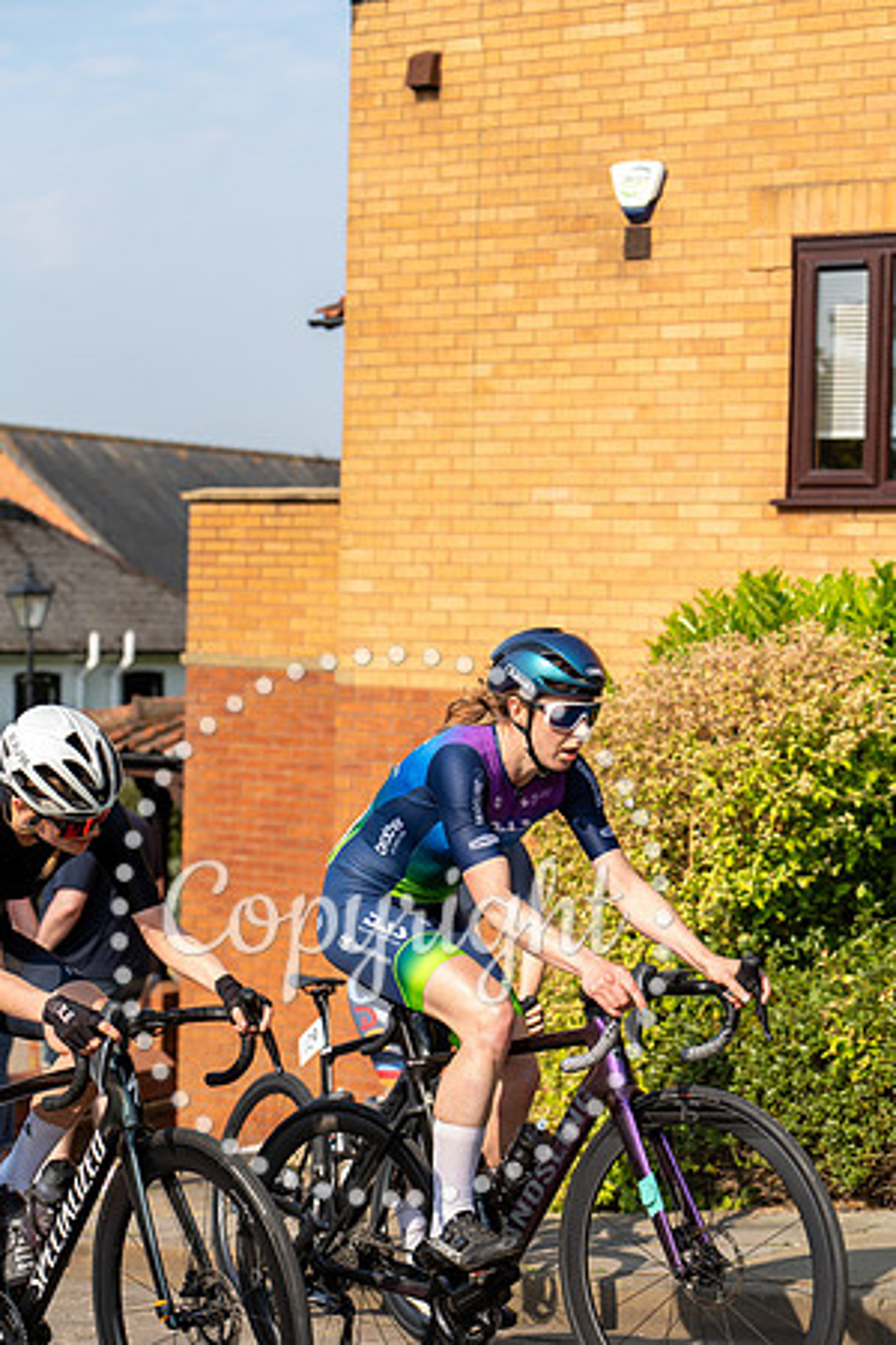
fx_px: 2800
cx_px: 448
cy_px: 672
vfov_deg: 27.0
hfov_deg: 18.2
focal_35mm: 75
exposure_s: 1/1000
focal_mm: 75
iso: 200
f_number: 4
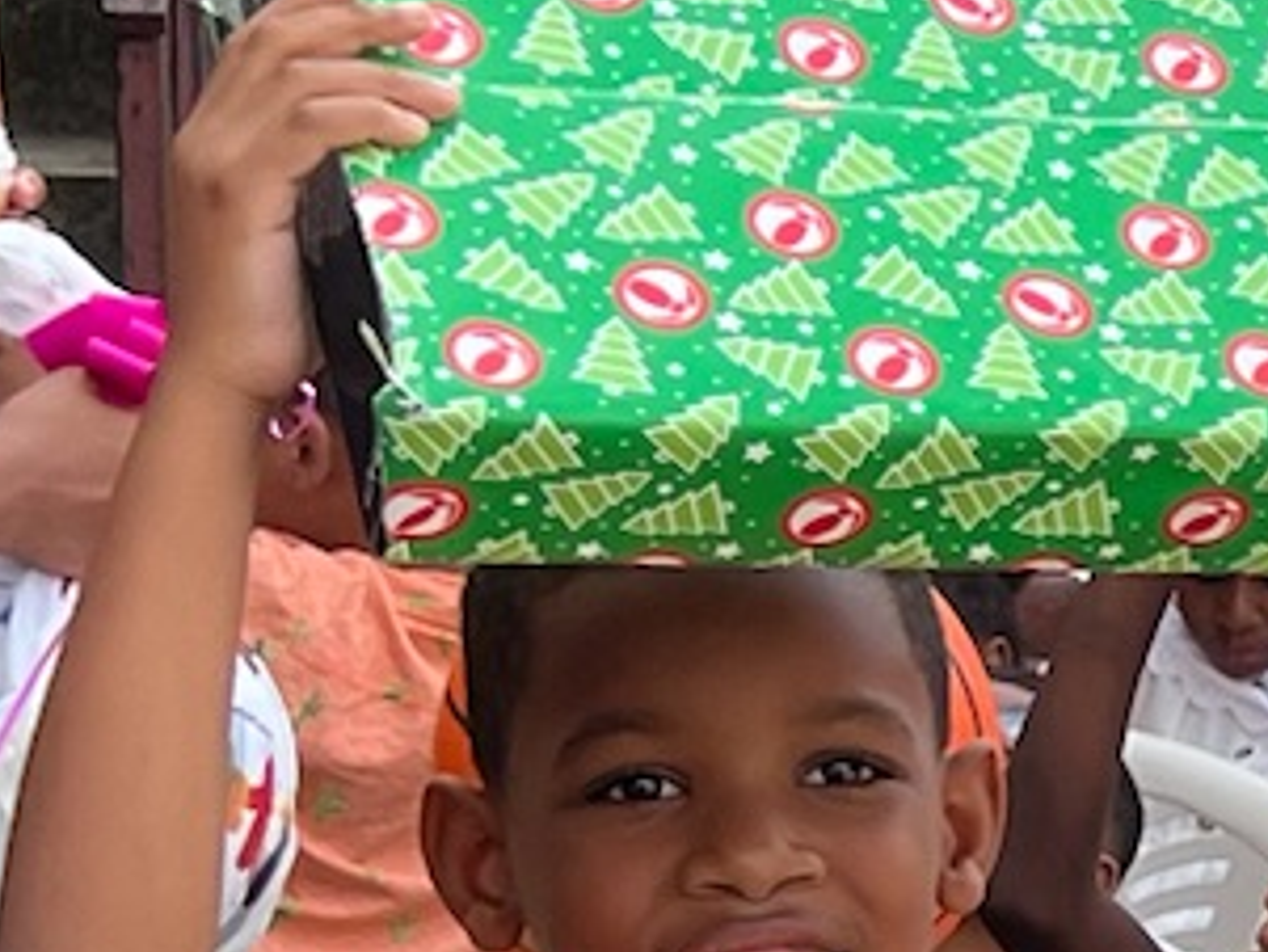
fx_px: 6486
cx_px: 2405
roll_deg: +1.0
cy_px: 944
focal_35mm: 177
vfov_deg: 8.4
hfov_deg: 10.4
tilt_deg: -8.3
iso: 50
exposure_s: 1/1224
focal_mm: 5.7
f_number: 1.5
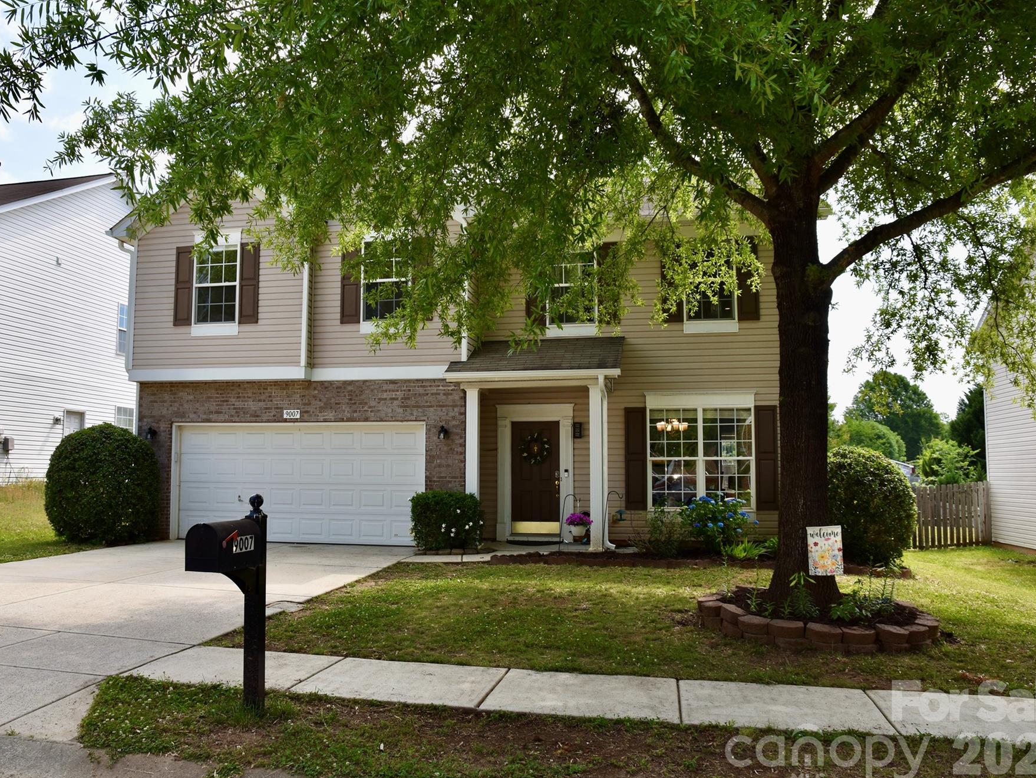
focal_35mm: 29
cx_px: 476
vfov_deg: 48.9
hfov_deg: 62.3
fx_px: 855
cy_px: 393
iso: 100
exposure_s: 1/200
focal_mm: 17
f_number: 7.1
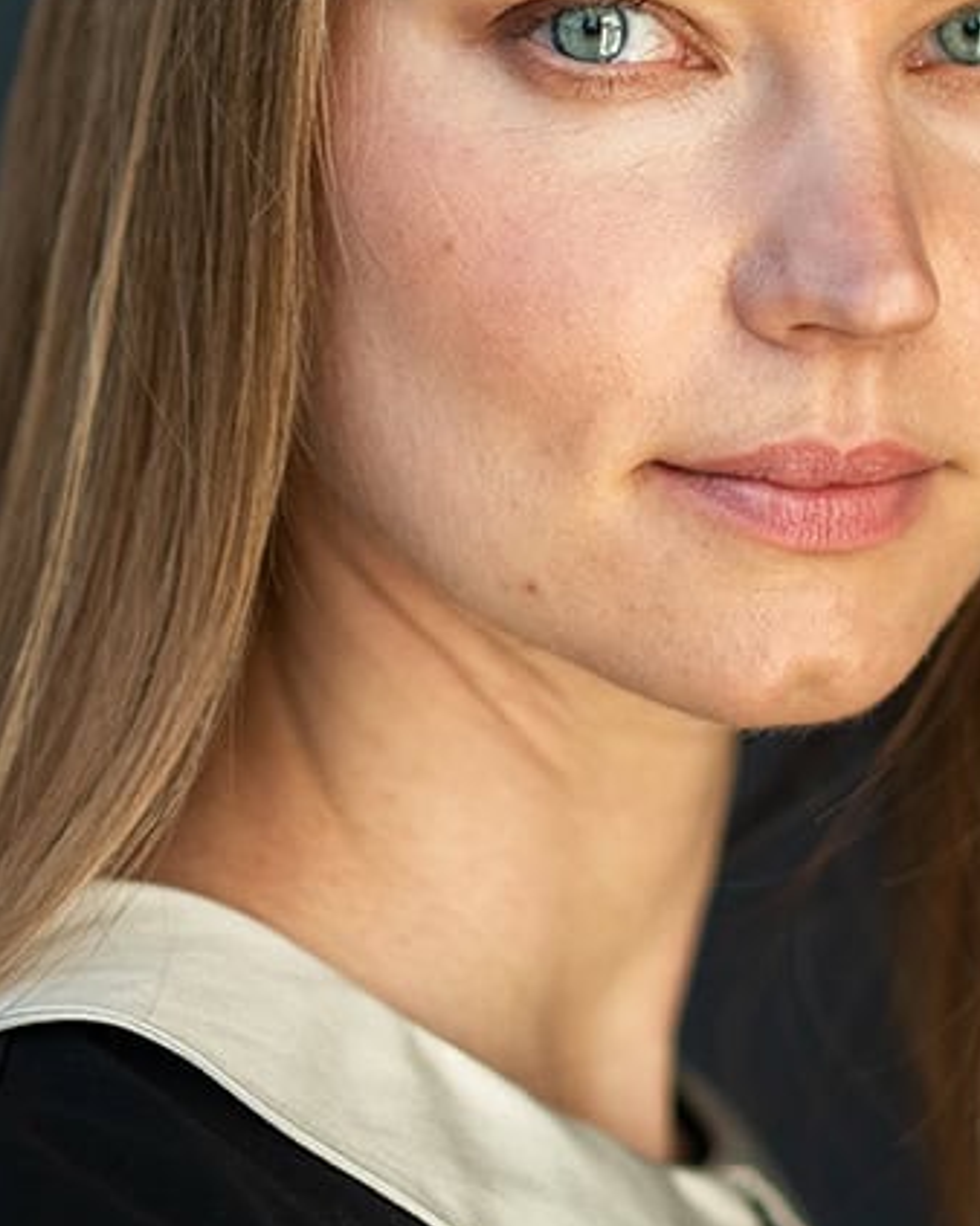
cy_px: 580
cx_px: 680
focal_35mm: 160
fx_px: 5805
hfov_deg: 9.6
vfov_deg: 12.1
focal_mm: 80
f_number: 1.7
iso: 200
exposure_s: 1/320
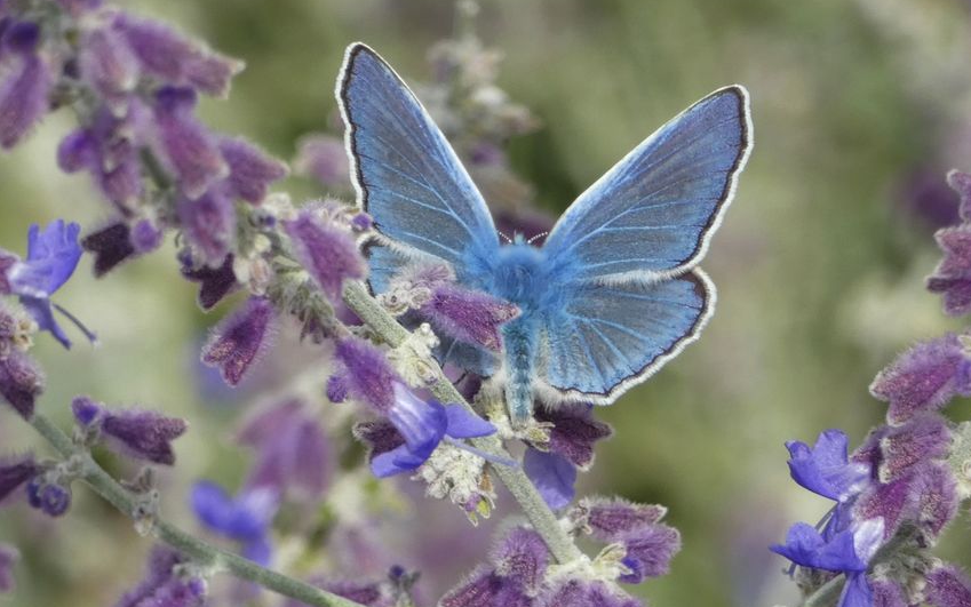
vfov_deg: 4.0
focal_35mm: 329
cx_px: 487
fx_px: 8708
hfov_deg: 6.4
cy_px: 301
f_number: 5.6
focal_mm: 55.4
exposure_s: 1/160
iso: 80
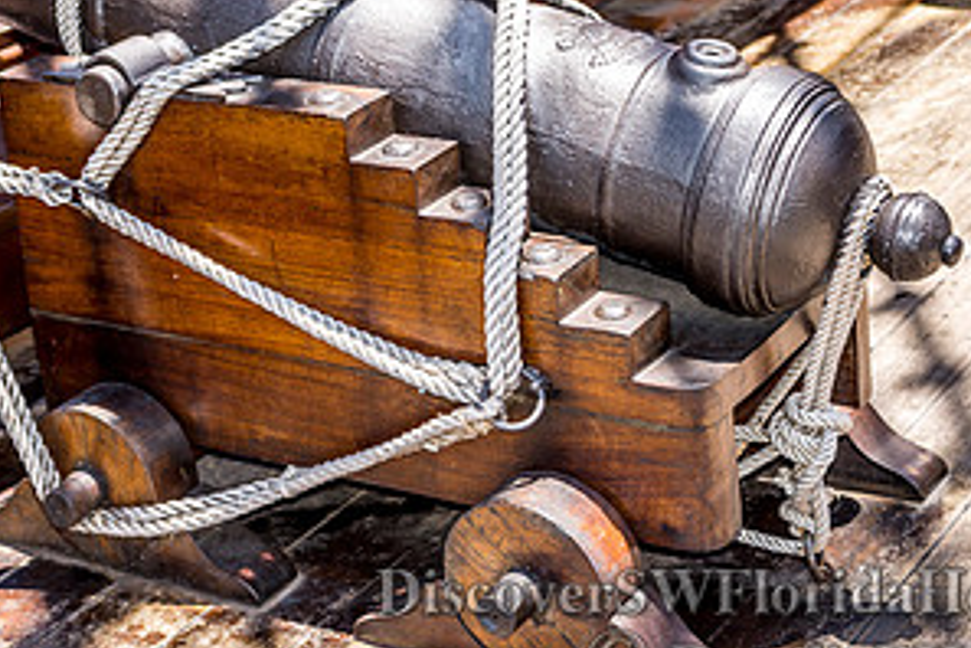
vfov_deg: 15.4
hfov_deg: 23.1
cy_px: 133
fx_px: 2373
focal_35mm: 88
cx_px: 360
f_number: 4.2
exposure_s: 1/200
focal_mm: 45
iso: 100
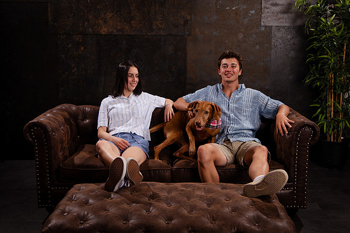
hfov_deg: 44.6
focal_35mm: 44
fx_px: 427
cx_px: 170
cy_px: 104
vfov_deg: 30.5
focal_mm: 36
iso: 1000
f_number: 8
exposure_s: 1/160
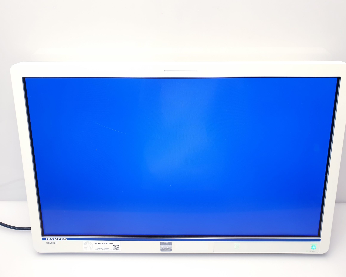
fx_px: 287
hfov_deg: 62.2
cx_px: 179
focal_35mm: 28
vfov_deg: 51.5
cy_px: 139
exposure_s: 1/50
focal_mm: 4.3
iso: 80
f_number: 2.4
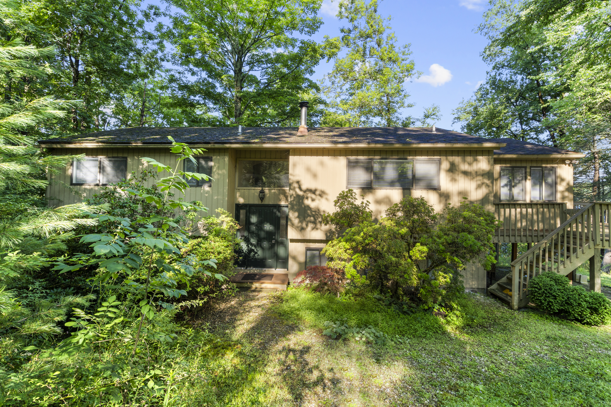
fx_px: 272
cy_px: 204
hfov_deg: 96.7
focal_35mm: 16
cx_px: 306
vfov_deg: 73.7
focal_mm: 16
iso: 200
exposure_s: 1/8
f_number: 9
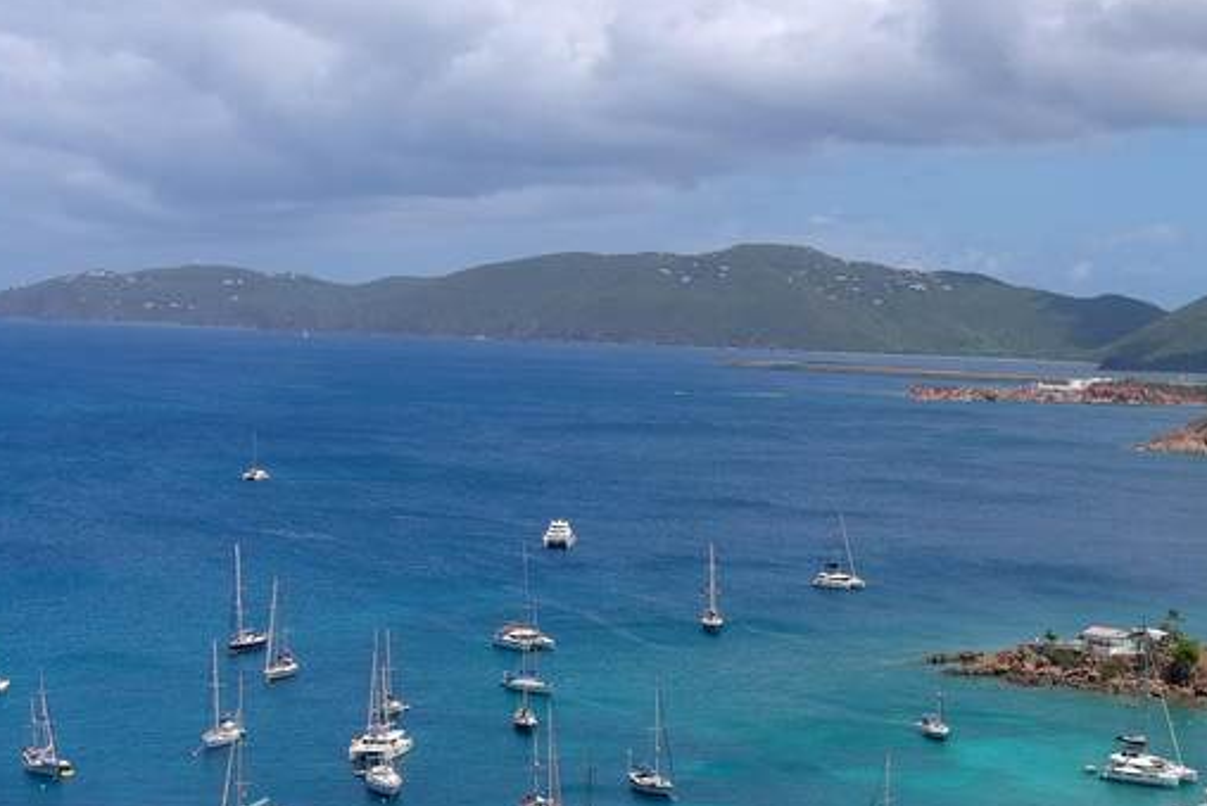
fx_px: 2448
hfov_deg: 26.3
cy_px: 695
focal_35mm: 73
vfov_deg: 18.4
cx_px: 1188
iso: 100
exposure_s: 1/2000
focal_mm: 10.57
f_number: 2.8
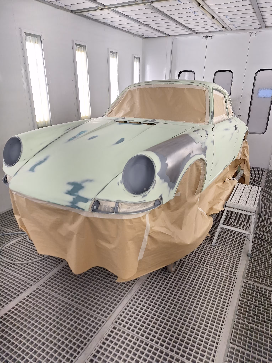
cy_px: 182
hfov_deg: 58.9
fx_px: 241
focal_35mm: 23
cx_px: 136
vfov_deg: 73.9
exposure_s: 1/214
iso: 40
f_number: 1.8
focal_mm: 5.54
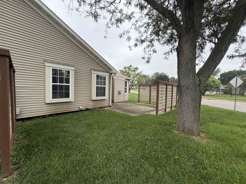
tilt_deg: -1.3
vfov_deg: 85.7
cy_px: 92
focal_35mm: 14
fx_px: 99
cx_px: 123
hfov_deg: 102.1
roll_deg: -0.7
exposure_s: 1/125
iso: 40
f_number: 2.2
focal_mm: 2.22
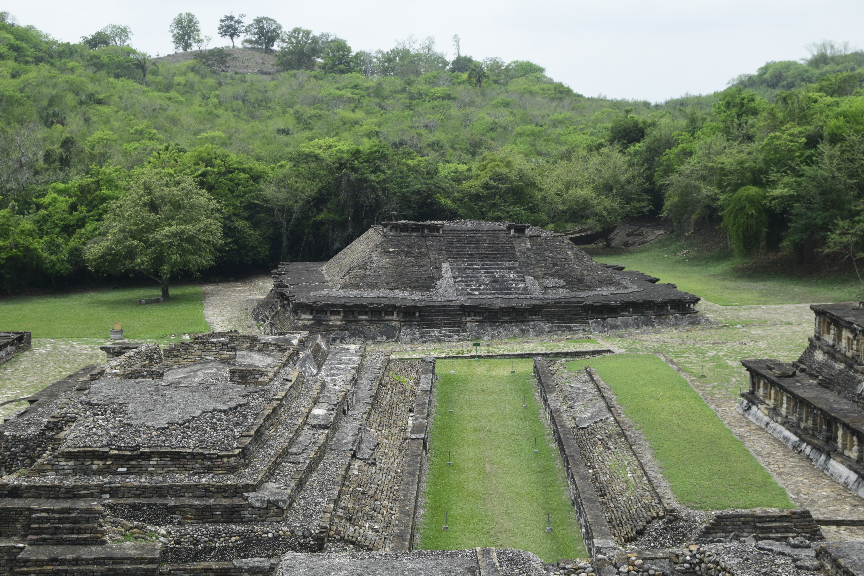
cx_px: 432
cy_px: 288
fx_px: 1260
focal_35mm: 52
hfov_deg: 37.9
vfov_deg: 25.8
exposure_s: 1/400
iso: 400
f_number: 11
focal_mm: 35
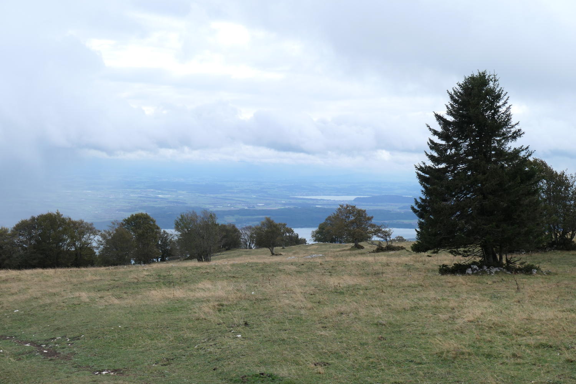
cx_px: 288
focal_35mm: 42
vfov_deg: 31.9
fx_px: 672
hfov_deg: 46.4
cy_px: 192
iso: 200
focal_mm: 15.4
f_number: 4.5
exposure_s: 1/1000
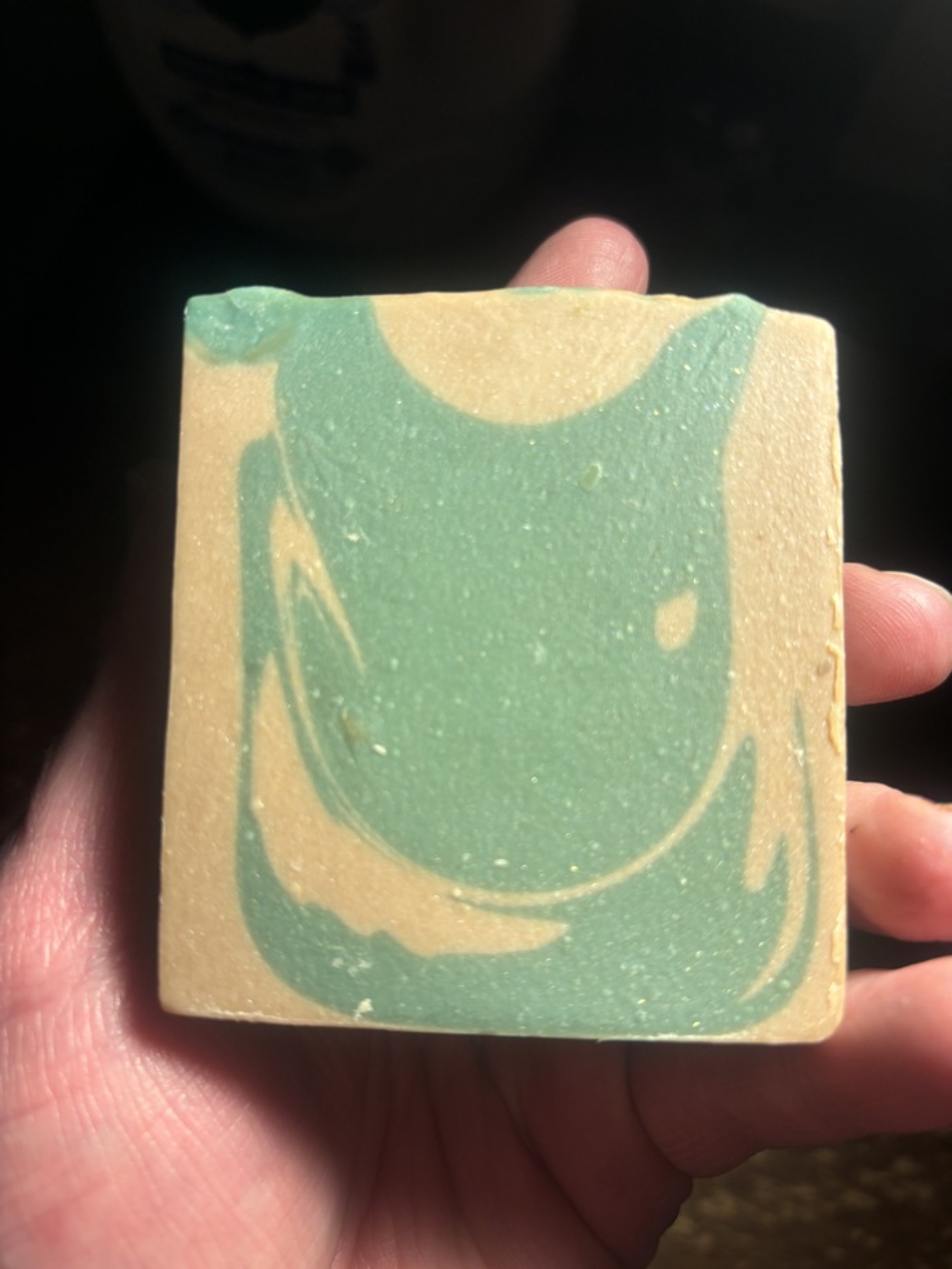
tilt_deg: -68.5
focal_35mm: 26
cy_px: 634
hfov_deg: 53.1
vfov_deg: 67.3
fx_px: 953
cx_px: 476
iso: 64
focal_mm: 5.96
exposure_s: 1/60
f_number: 1.6
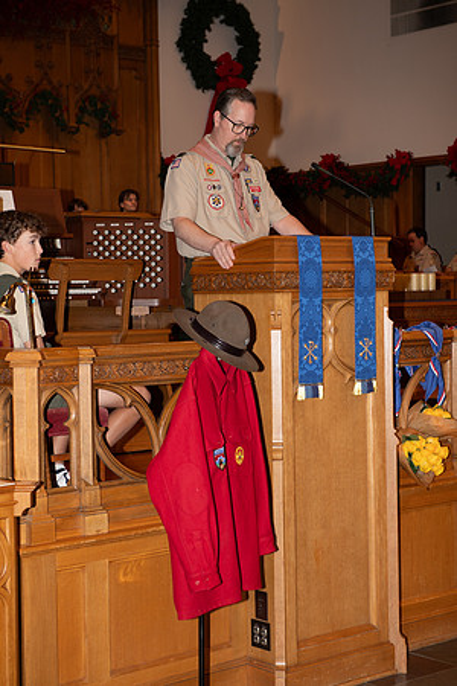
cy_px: 343
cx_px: 228
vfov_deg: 28.8
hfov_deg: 19.5
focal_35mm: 70
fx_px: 1333
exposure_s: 1/60
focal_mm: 70
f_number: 5.6
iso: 400
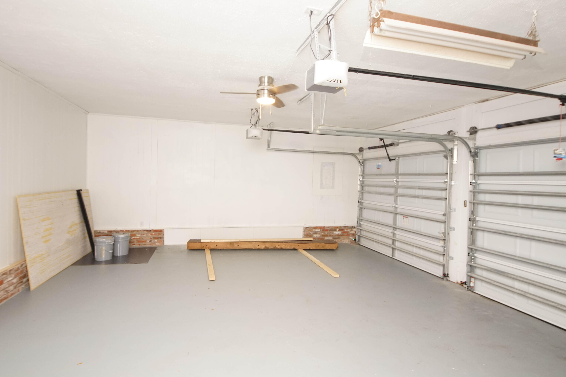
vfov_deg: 67.4
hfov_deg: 90.0
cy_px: 188
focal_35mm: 18
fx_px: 283
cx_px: 283
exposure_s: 1/60
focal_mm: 12
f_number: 4.5
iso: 1600
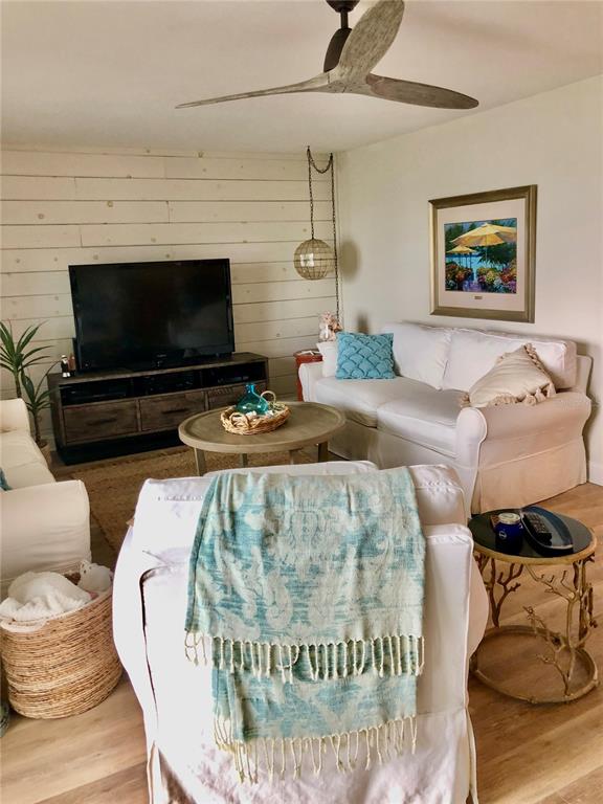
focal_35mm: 28
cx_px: 302
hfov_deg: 49.7
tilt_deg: -13.0
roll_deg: +0.5
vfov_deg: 63.4
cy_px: 402
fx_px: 650
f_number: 1.8
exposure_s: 1/30
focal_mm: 3.99
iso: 32
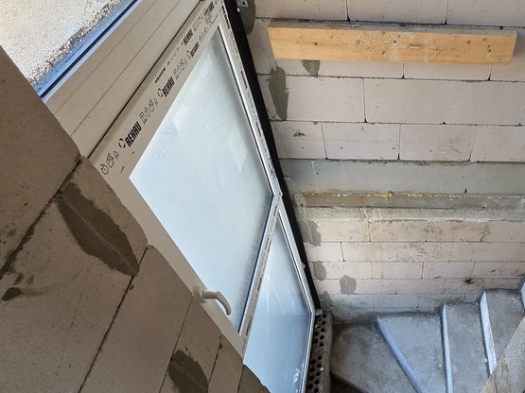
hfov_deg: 66.0
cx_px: 409
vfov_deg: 55.5
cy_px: 265
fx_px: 364
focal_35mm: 24
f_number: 1.9
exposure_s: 1/100
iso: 64
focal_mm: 2.2
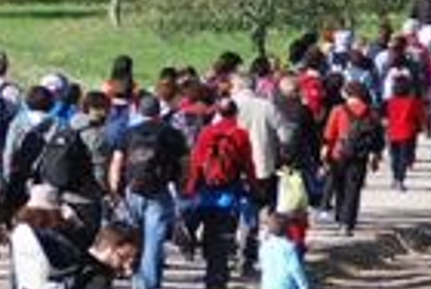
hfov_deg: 3.5
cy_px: 266
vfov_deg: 2.4
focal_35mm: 584
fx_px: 7007
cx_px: -360
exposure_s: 1/500
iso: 140
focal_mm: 68
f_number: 5.6
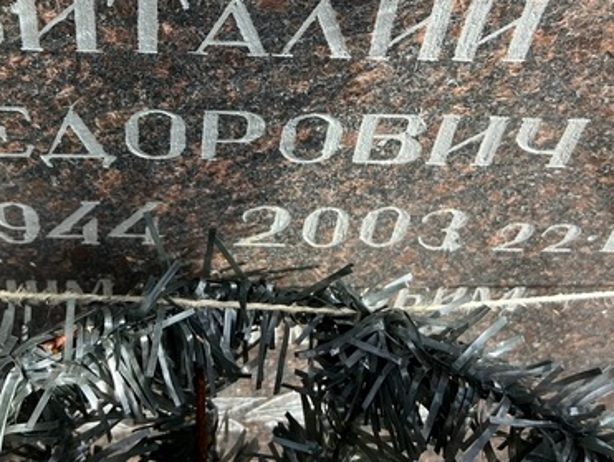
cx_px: 222
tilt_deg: -43.7
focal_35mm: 56
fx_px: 994
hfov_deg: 34.1
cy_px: 51
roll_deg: -2.5
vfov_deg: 25.4
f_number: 1.5
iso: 50
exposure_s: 1/808
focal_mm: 5.7
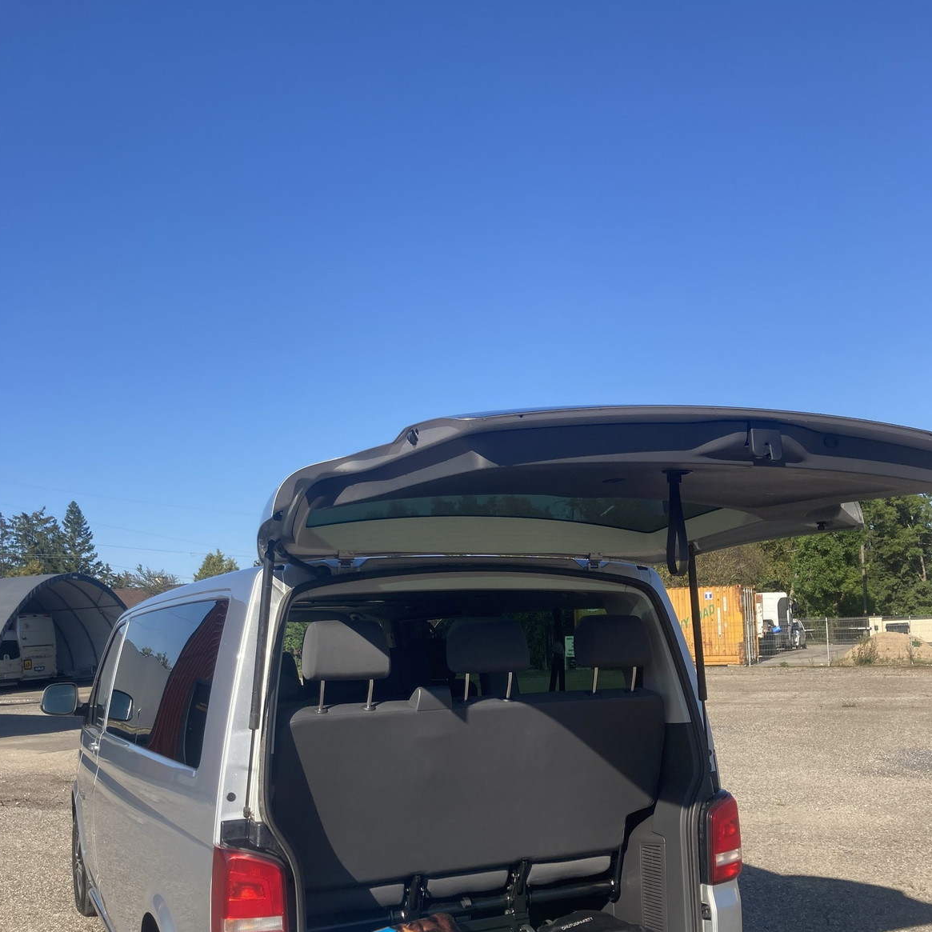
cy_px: 606
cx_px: 468
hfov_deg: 48.5
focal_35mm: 34
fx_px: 1036
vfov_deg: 47.8
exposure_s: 1/1412
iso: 20
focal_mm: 3.99
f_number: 1.8
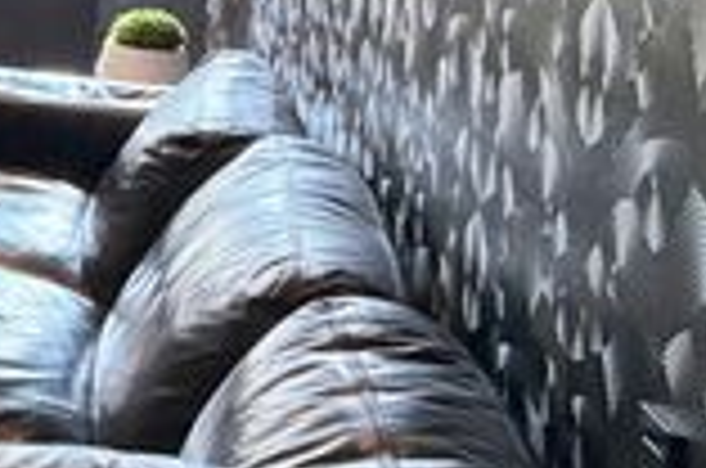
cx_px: -587
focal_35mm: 62
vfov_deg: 20.4
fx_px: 1213
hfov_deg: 21.0
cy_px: -90
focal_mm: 2.22
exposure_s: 1/60
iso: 320
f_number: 2.2
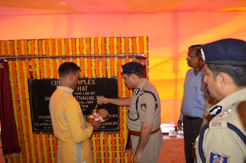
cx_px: 123
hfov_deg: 67.4
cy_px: 82
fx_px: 184
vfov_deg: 47.8
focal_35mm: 27
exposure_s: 1/60
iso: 400
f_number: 4
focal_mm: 18
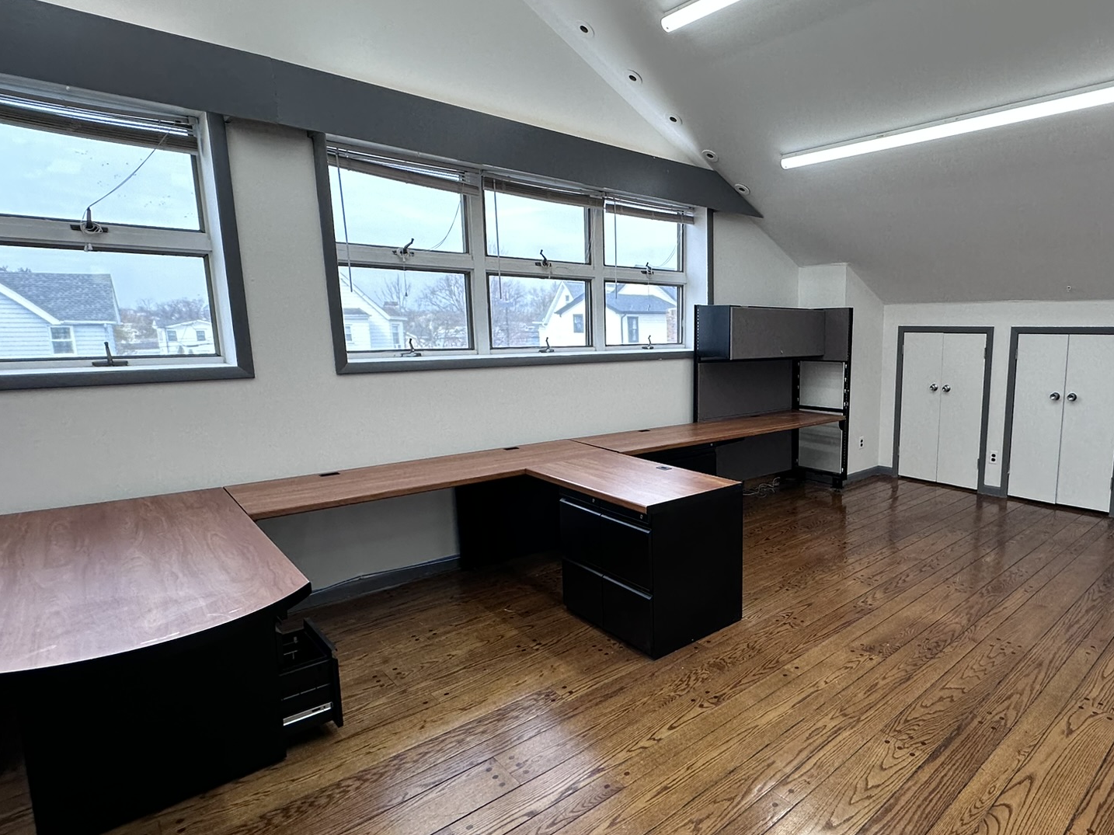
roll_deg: -0.5
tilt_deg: -9.1
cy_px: 429
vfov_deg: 65.9
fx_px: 644
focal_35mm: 20
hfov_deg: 79.1
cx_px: 743
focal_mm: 2.22
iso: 64
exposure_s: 1/120
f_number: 2.2
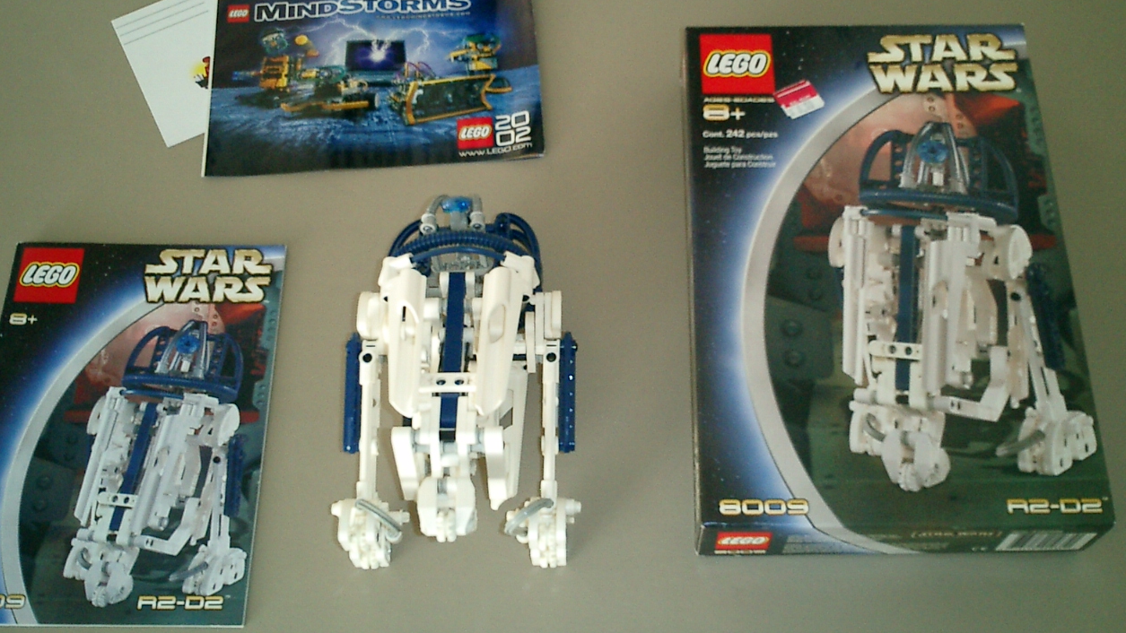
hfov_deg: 50.5
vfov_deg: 29.7
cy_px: 311
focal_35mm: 40
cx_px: 565
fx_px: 1194
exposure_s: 1/30
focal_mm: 7.5
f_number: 3.2
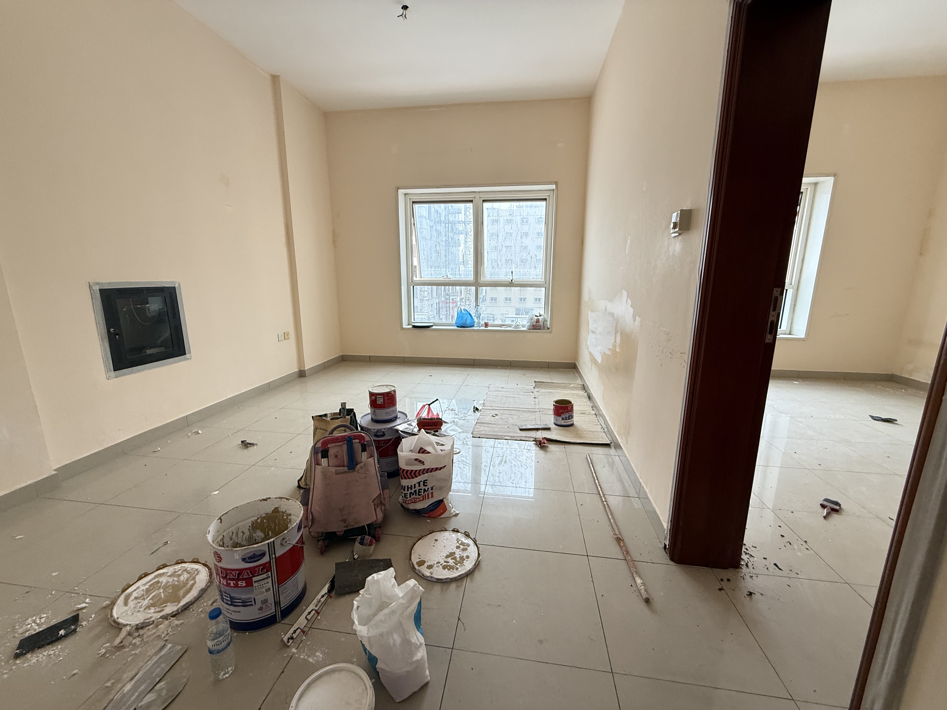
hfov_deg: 102.1
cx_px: 474
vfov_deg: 85.7
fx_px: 383
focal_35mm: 14
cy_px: 355
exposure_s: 1/99
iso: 200
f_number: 2.2
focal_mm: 2.22
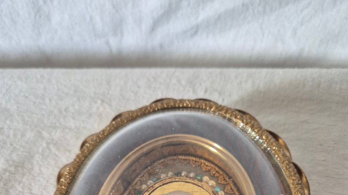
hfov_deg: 58.0
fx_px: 314
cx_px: 175
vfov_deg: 29.7
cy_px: 235
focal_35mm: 34
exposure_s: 1/100
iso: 500
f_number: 1.8
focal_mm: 5.4
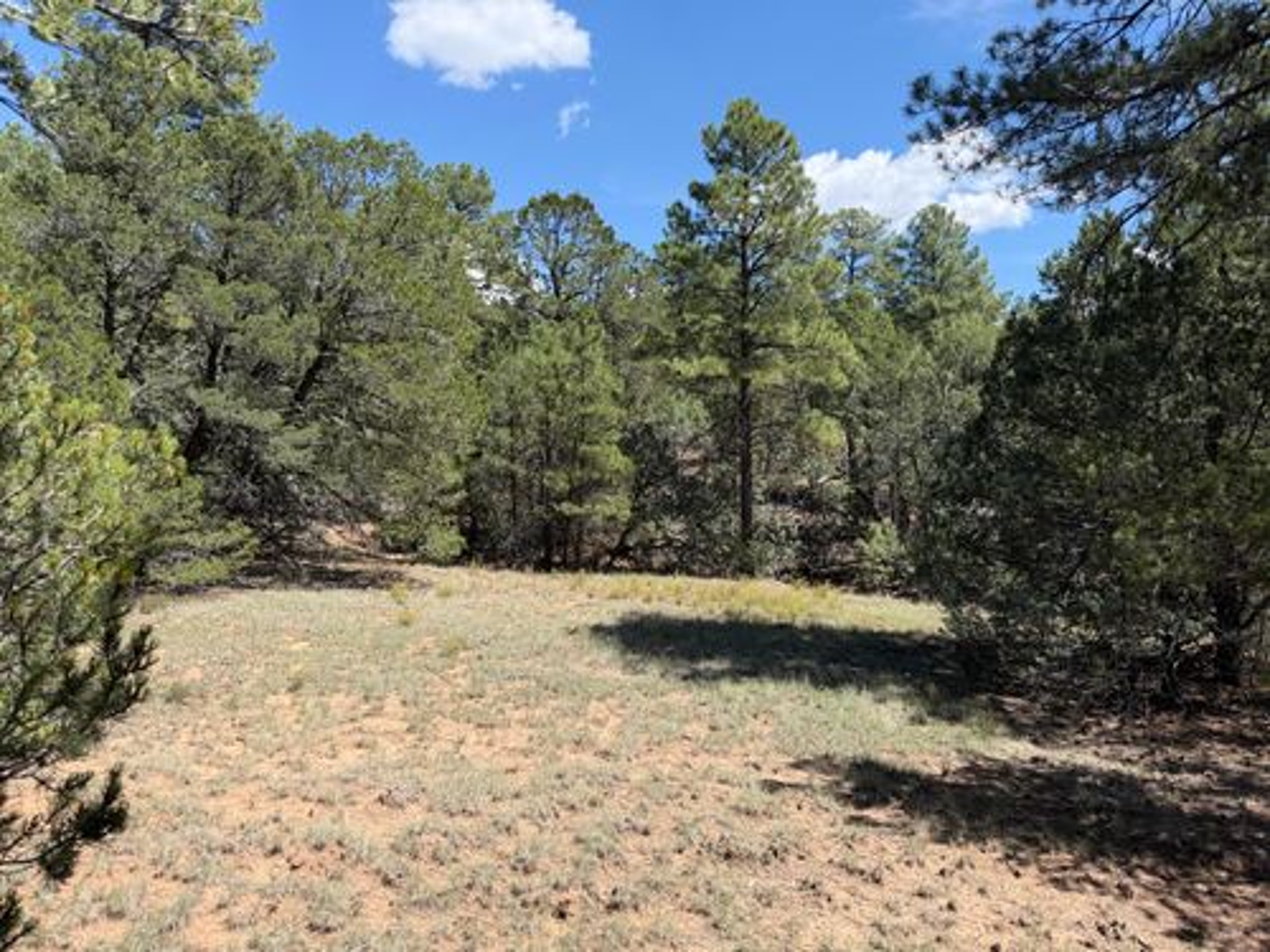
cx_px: 635
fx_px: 881
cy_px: 476
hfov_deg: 71.6
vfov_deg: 56.8
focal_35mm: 24
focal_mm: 6.76
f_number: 1.78
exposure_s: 1/2703
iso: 80
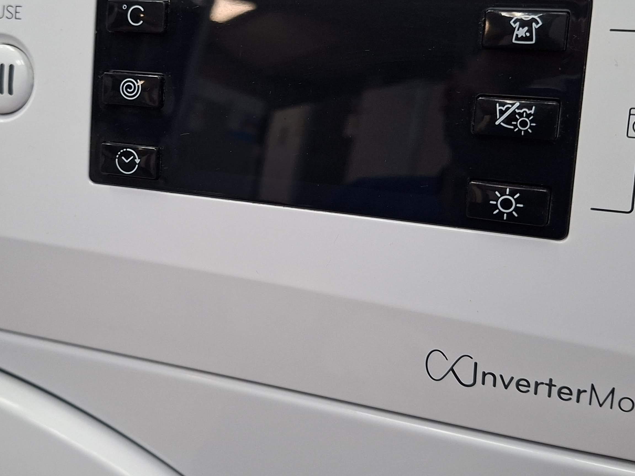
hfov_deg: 46.6
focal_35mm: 40
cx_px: 260
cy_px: 157
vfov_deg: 35.6
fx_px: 734
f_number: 1.8
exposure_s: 1/50
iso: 200
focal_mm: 5.54
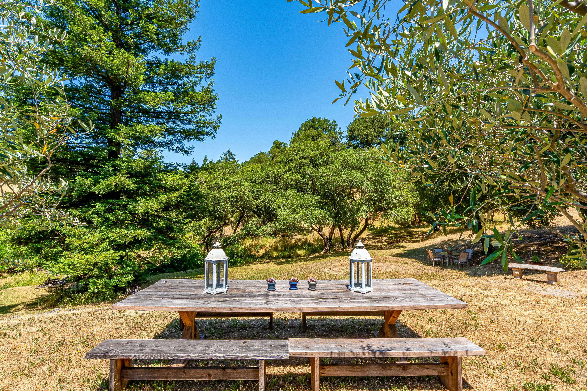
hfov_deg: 93.3
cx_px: 288
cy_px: 200
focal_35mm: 17
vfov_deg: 70.4
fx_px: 277
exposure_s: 1/320
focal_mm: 16
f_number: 11
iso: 400
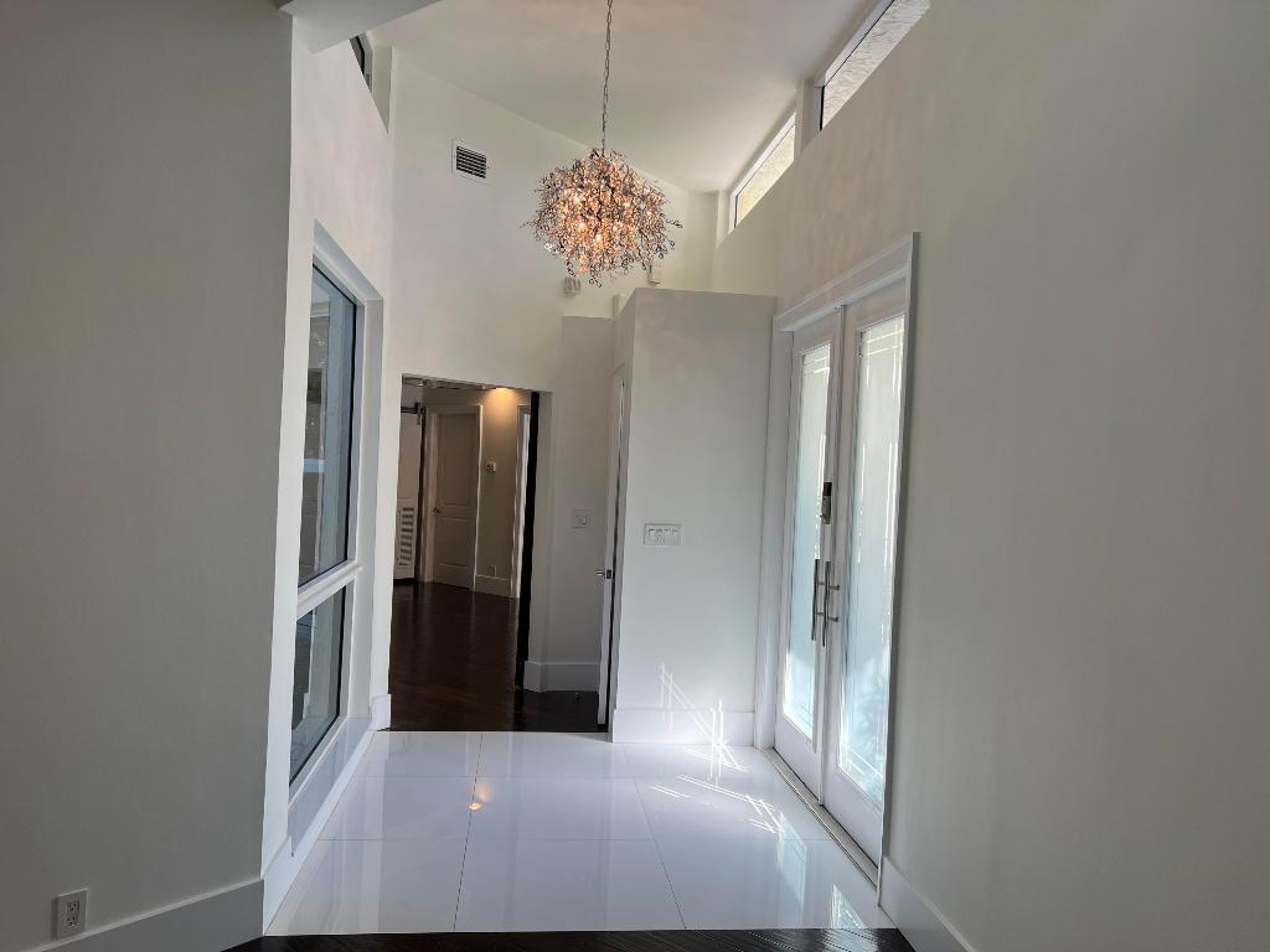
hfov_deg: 67.3
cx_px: 635
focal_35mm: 26
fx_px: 954
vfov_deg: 53.1
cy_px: 476
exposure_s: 1/268
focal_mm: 5.7
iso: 50
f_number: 1.5
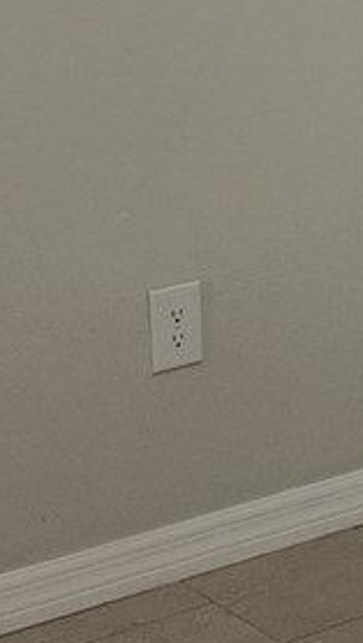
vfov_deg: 14.2
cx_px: 839
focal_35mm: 144
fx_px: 2457
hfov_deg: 7.9
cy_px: -215
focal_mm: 6.3
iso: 125
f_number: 1.7
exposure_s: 1/120
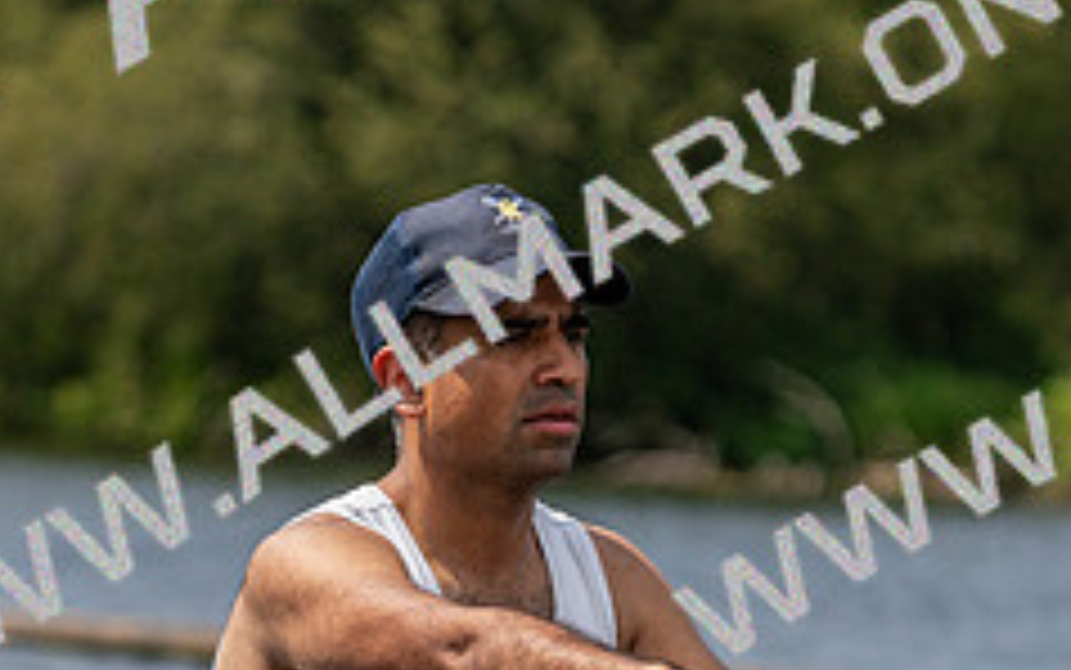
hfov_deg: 4.2
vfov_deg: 2.6
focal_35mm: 496
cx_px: 346
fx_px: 14484
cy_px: 731
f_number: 5.6
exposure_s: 1/1600
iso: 200
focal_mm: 200
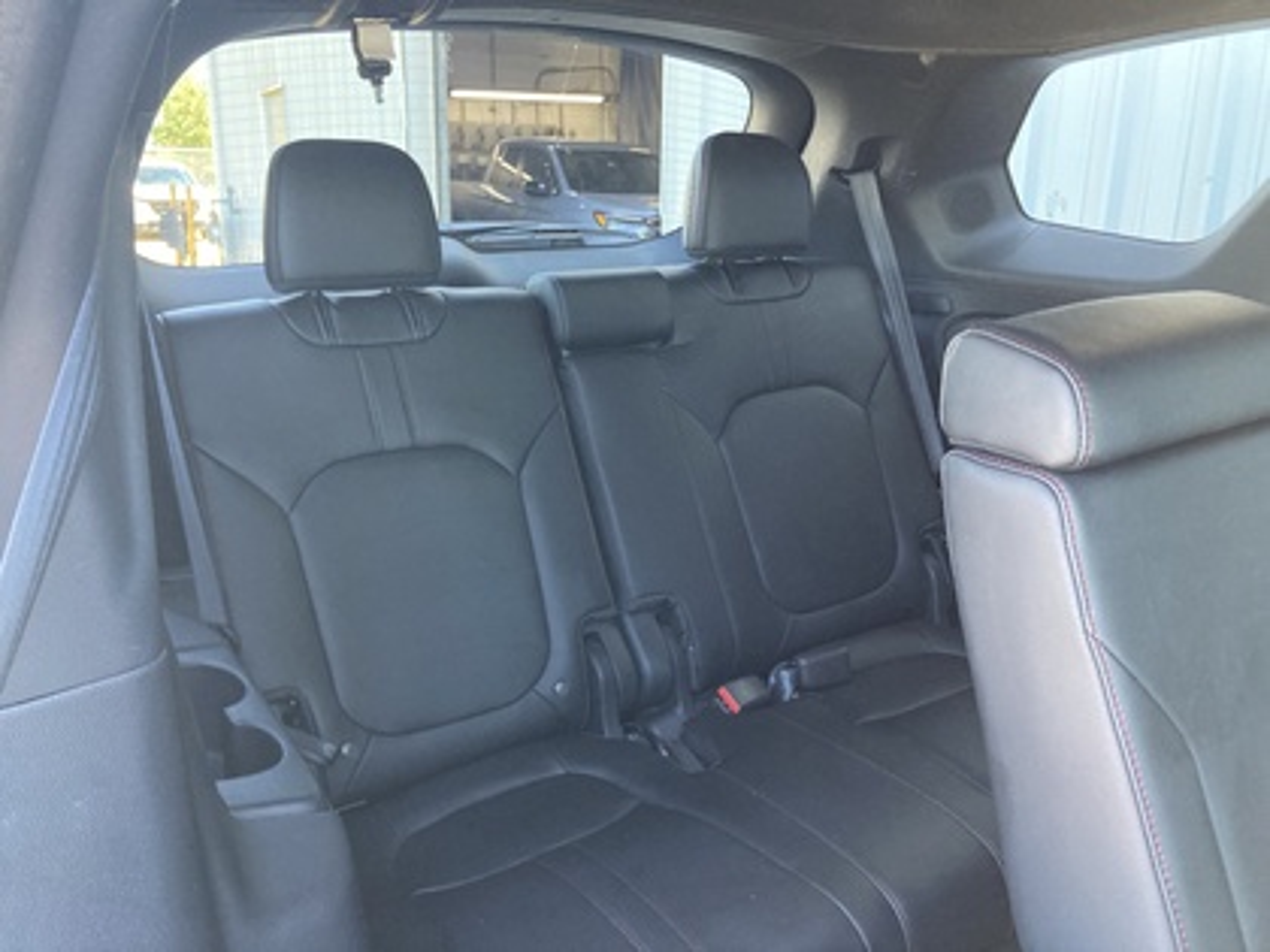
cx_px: 635
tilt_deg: -15.7
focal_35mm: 28
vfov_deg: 49.7
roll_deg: -0.7
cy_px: 476
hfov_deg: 63.4
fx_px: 1027
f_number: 1.8
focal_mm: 3.99
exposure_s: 1/60
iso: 250
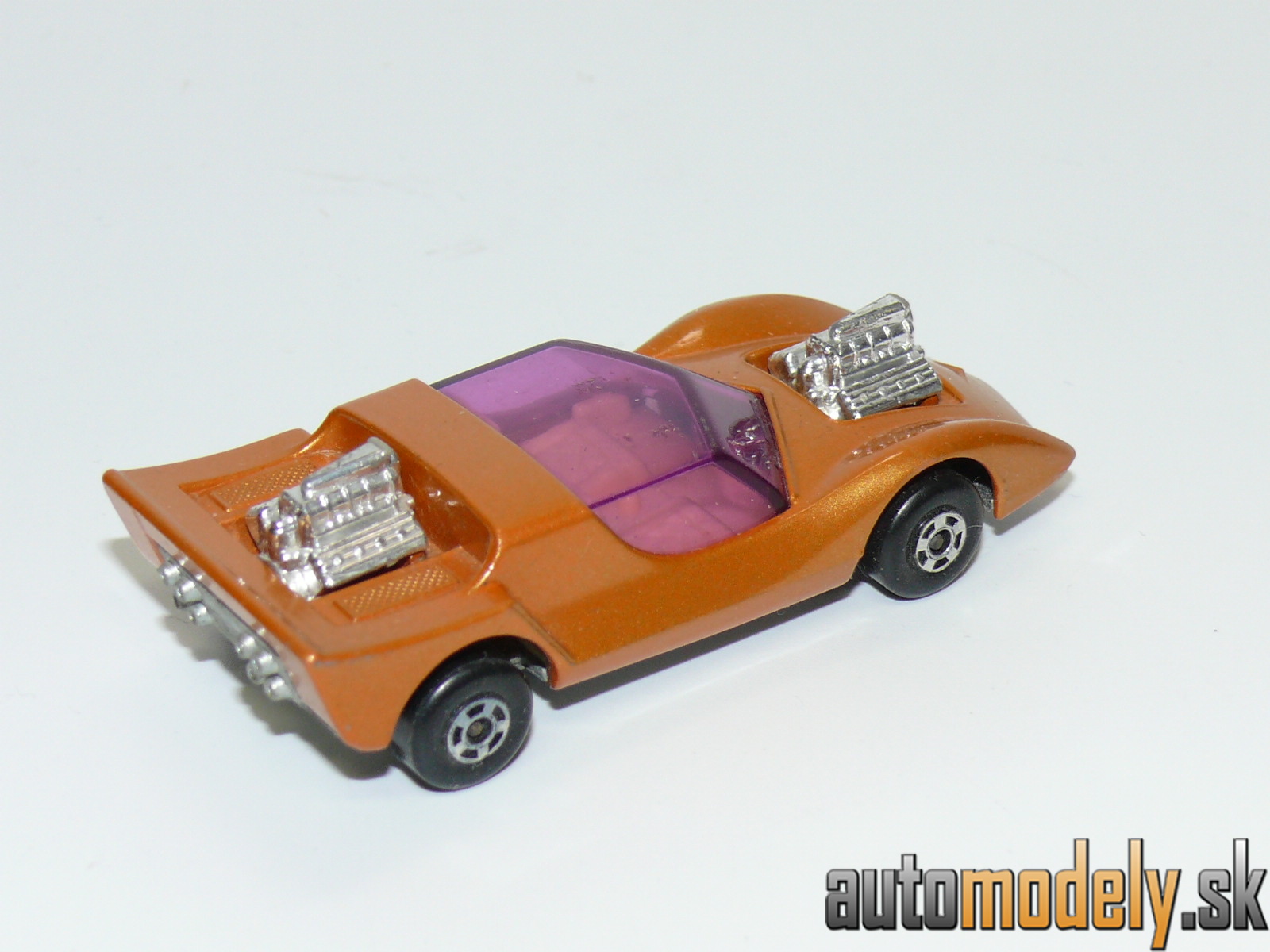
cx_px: 635
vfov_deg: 14.5
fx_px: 3742
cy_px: 476
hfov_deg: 19.3
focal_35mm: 102
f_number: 4
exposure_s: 1/30
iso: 100
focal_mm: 13.3
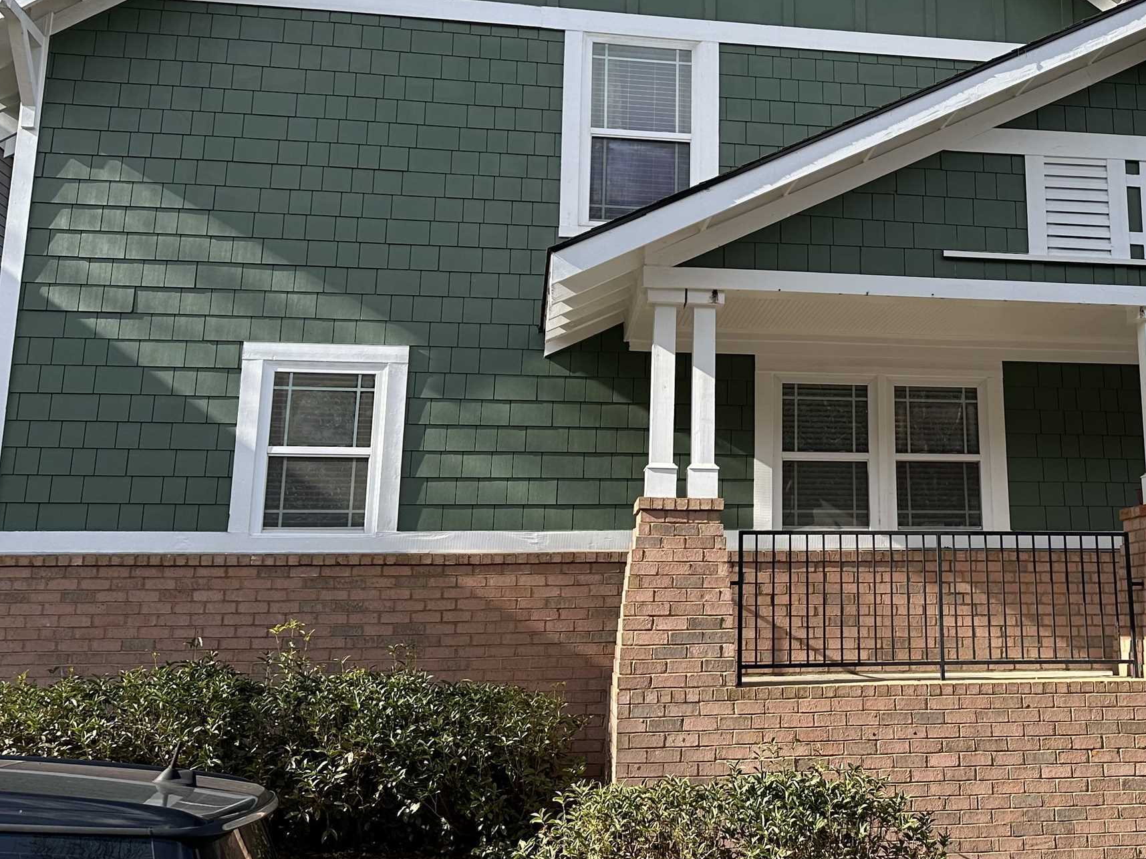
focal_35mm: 43
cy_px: 286
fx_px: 1423
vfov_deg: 33.3
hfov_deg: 42.5
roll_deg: +0.2
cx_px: 855
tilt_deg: +11.7
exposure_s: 1/2299
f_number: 1.78
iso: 80
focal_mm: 6.86
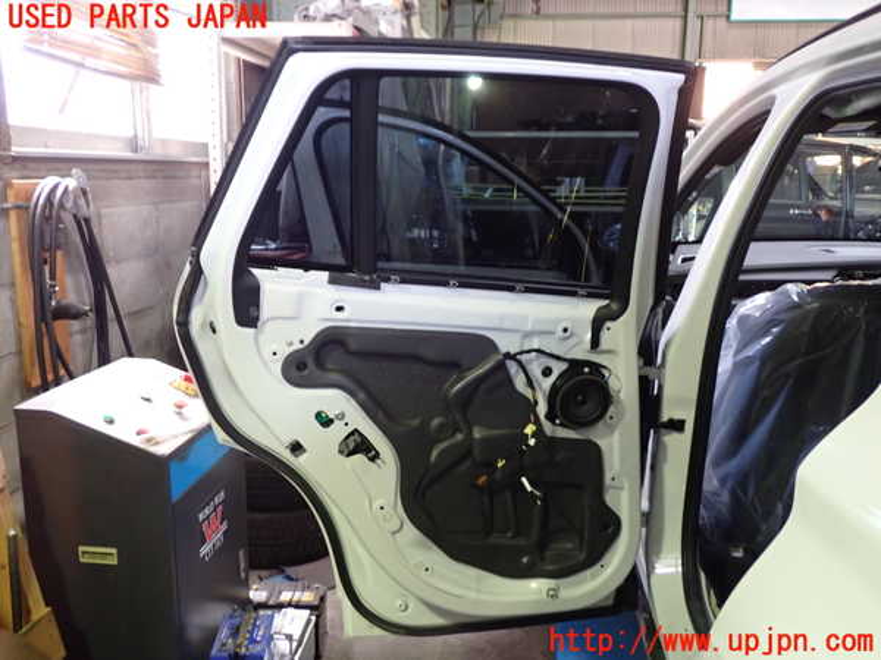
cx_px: 440
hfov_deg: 60.0
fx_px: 764
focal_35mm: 30
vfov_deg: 46.8
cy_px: 330
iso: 250
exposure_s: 1/30
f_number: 2.3
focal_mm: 5.4
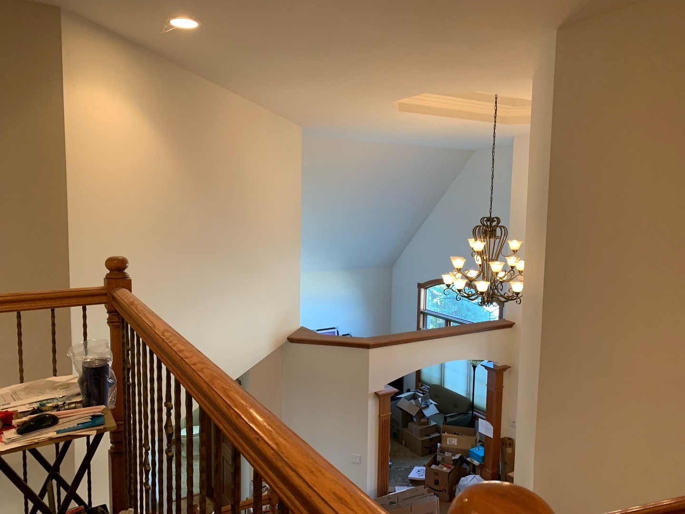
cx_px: 342
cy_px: 257
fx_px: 515
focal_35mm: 26
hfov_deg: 67.3
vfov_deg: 53.1
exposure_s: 1/60
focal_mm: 4.25
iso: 250
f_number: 1.8
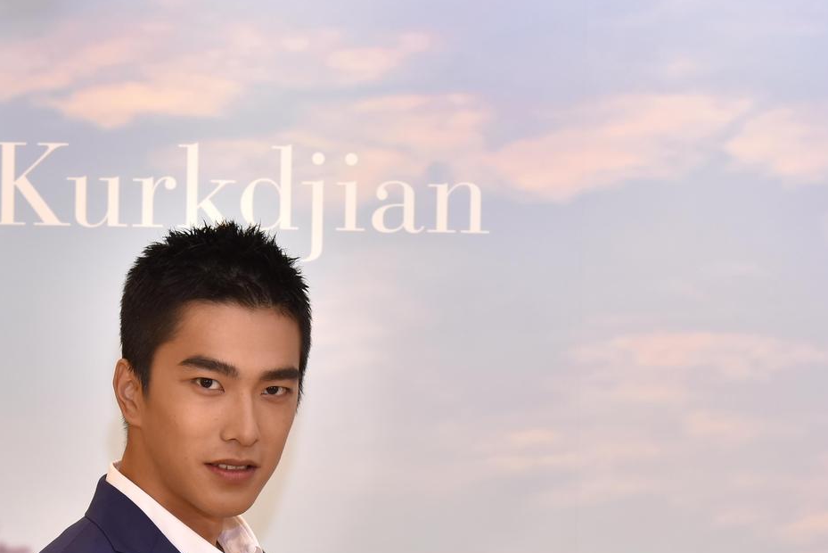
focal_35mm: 99
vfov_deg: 13.6
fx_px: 2278
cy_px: 576
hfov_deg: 20.5
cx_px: 247
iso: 400
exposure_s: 1/90
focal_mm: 46
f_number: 5.6
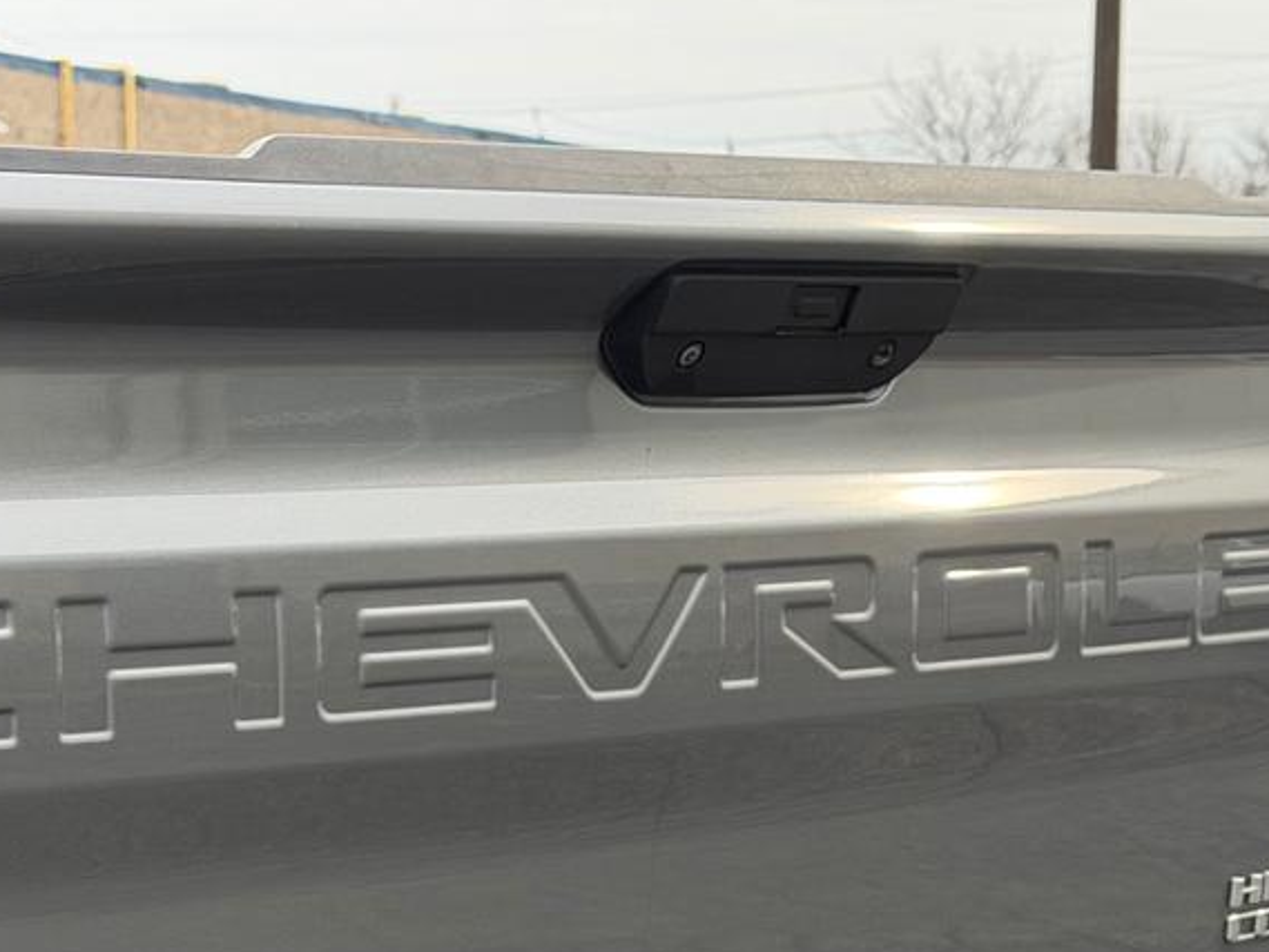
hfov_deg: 18.2
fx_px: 3960
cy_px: 1055
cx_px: 437
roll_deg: +0.0
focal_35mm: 108
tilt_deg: -8.3
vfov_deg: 13.4
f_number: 1.78
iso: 80
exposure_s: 1/762
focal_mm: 6.76
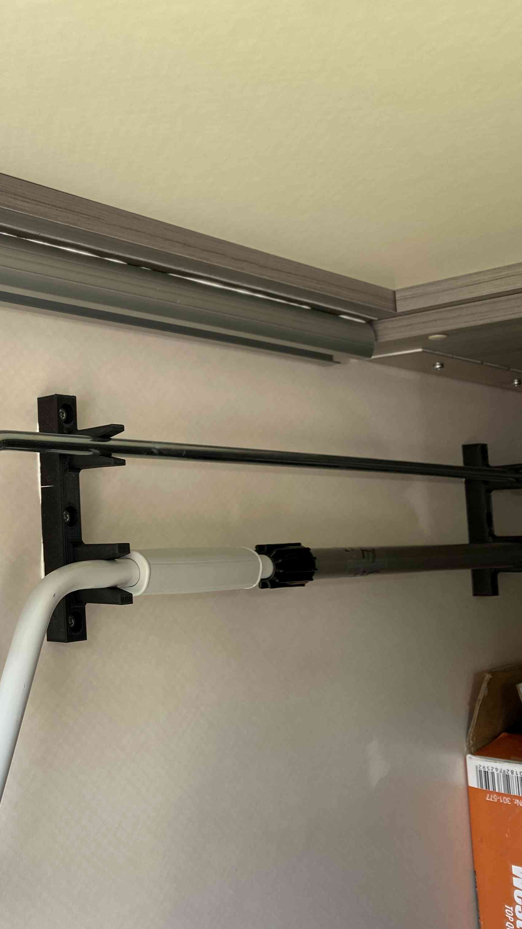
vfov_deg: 52.8
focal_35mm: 38
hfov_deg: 28.5
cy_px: 462
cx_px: -46
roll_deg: +3.4
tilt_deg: +1.7
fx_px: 935
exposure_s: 1/122
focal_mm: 4.25
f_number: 1.8
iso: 50
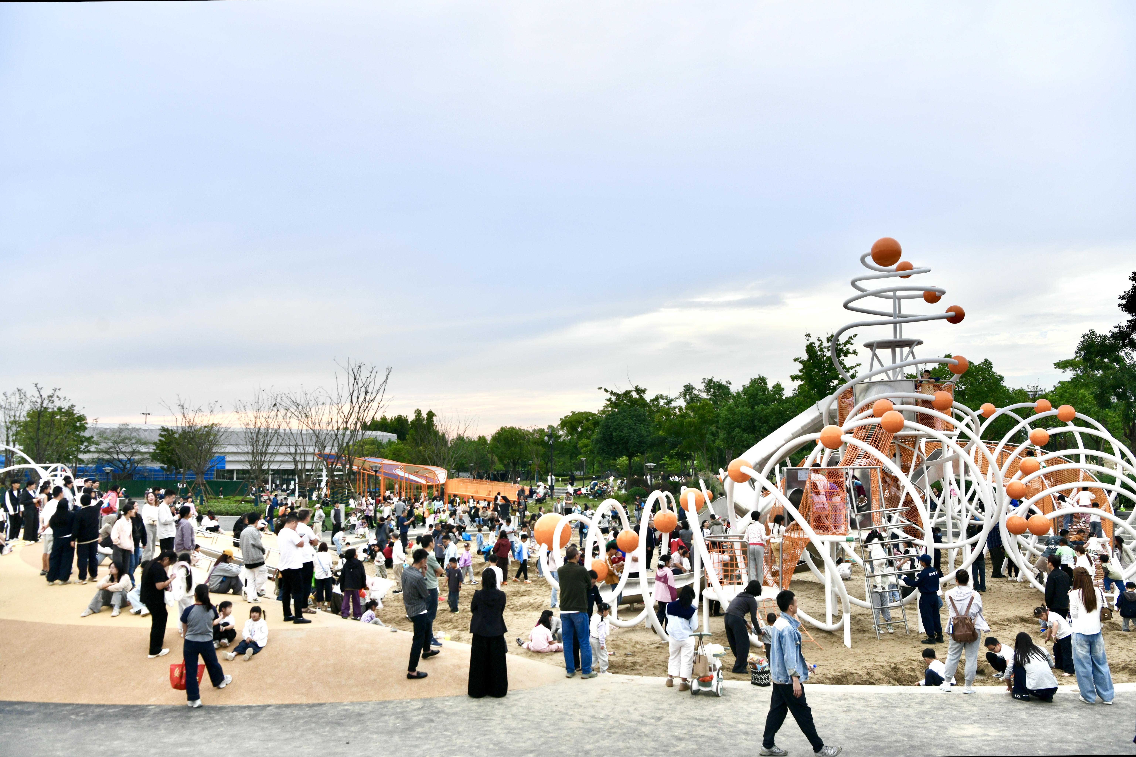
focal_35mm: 30
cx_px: 568
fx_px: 947
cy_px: 378
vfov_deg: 43.6
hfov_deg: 61.9
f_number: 5.6
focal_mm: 30
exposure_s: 1/400
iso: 250
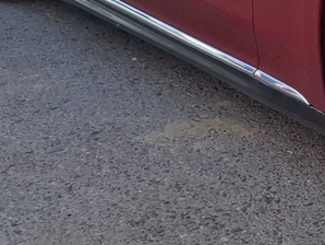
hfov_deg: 15.8
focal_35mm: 111
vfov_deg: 13.2
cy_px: -8
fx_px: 1043
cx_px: 534
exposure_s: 1/1572
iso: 50
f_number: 1.8
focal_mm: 5.54
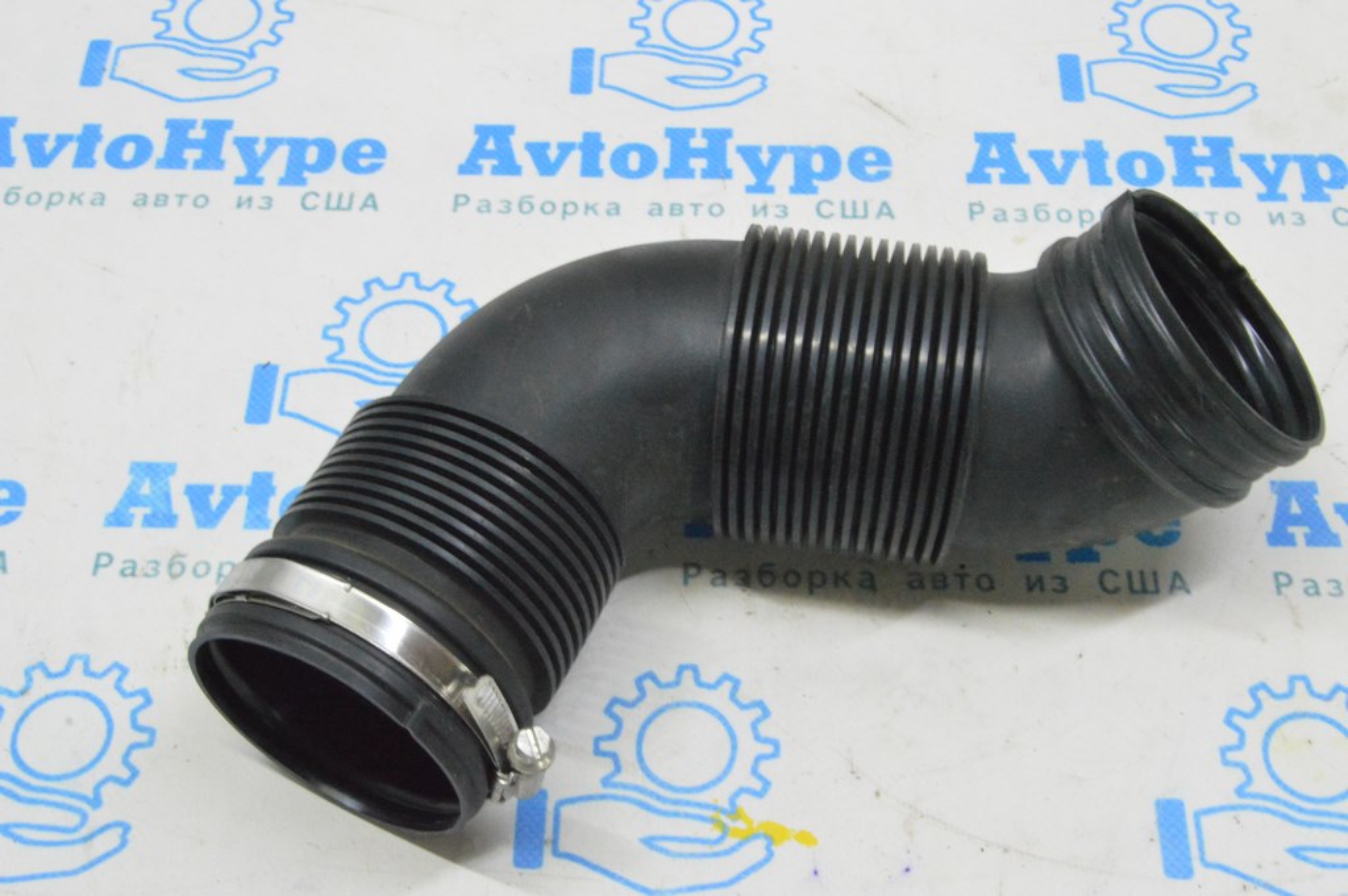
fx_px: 1908
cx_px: 674
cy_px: 448
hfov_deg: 38.9
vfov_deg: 26.4
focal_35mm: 51
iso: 6400
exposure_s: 1/15
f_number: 20
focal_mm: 34
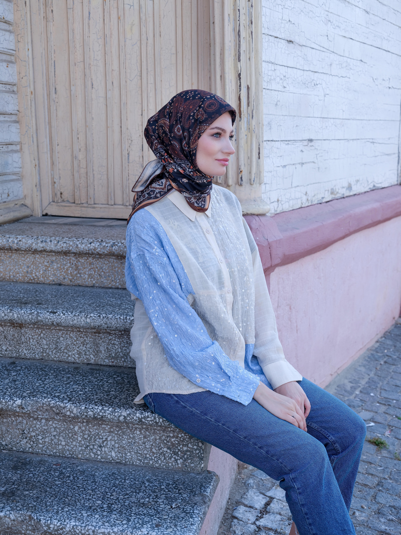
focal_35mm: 49
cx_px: 200
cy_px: 268
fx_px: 757
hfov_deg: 29.7
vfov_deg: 38.9
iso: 320
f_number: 7.1
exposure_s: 1/160
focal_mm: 61.8
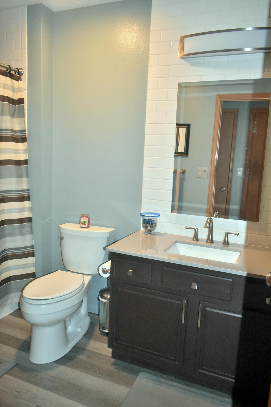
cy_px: 204
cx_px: 136
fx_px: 305
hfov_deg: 47.9
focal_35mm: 27
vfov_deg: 67.4
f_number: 3.5
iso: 2000
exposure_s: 1/60
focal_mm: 18
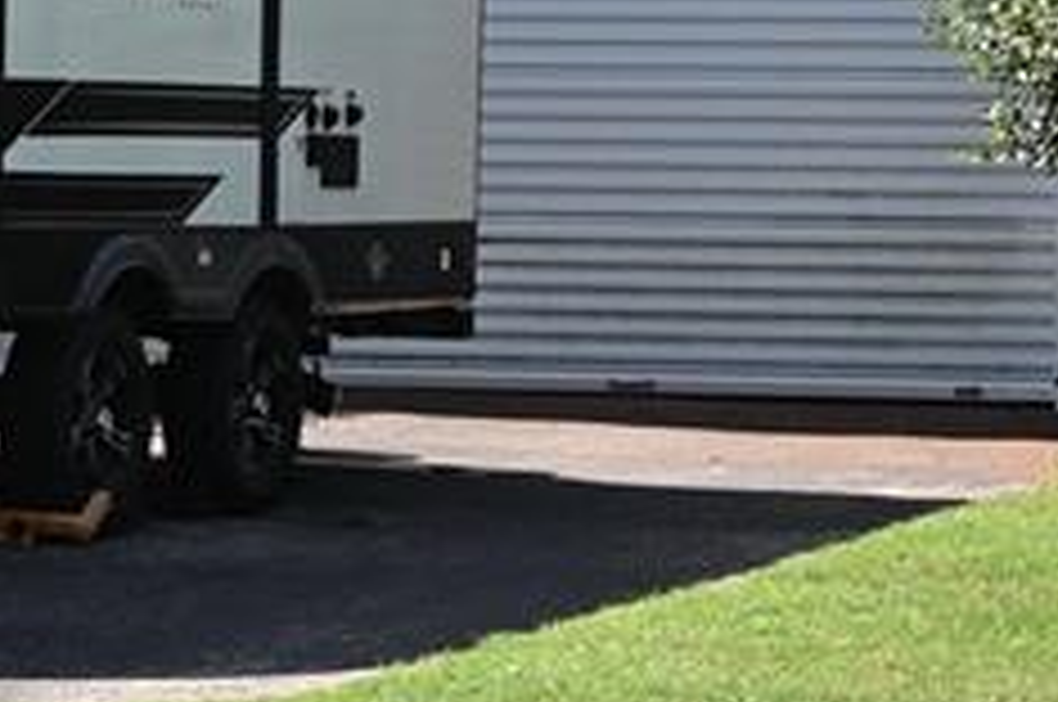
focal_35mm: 157
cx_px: 844
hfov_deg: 13.0
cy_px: 220
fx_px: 4608
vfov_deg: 8.7
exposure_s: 1/1600
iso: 200
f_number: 4.5
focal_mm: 24
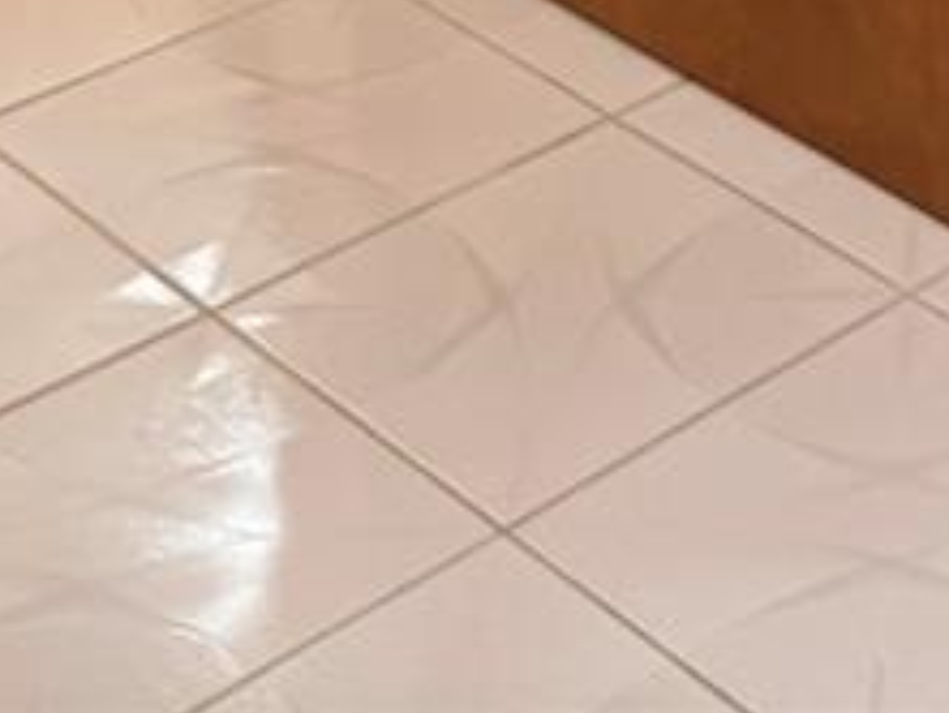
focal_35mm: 111
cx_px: 1400
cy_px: -932
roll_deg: -1.5
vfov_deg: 11.4
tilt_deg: -13.5
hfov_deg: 16.3
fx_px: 3045
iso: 200
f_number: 1.78
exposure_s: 1/60
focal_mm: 6.76
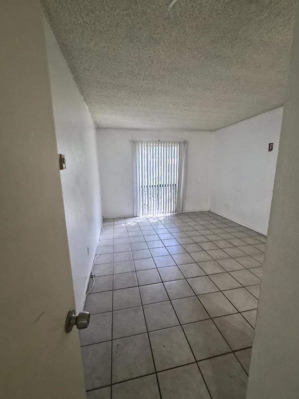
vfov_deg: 102.1
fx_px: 161
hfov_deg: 85.6
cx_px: 153
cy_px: 202
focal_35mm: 14
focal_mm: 1.7
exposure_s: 1/60
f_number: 2.2
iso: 250
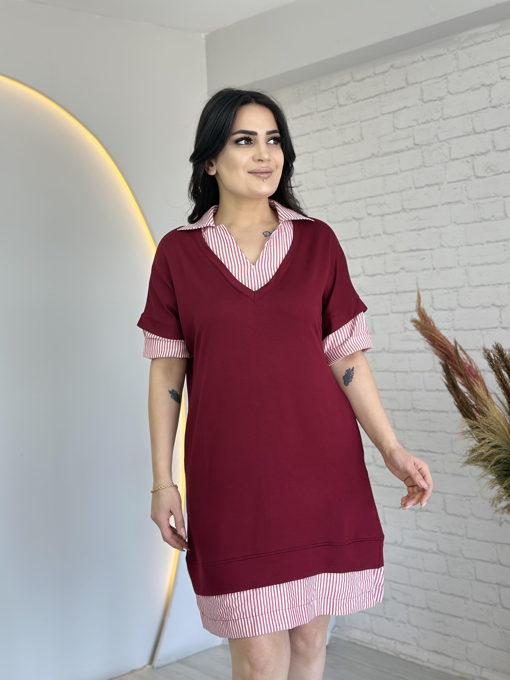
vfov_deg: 39.7
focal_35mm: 48
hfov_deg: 30.3
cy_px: 340
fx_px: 943
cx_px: 255
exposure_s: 1/100
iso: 64
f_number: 1.78
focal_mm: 6.86
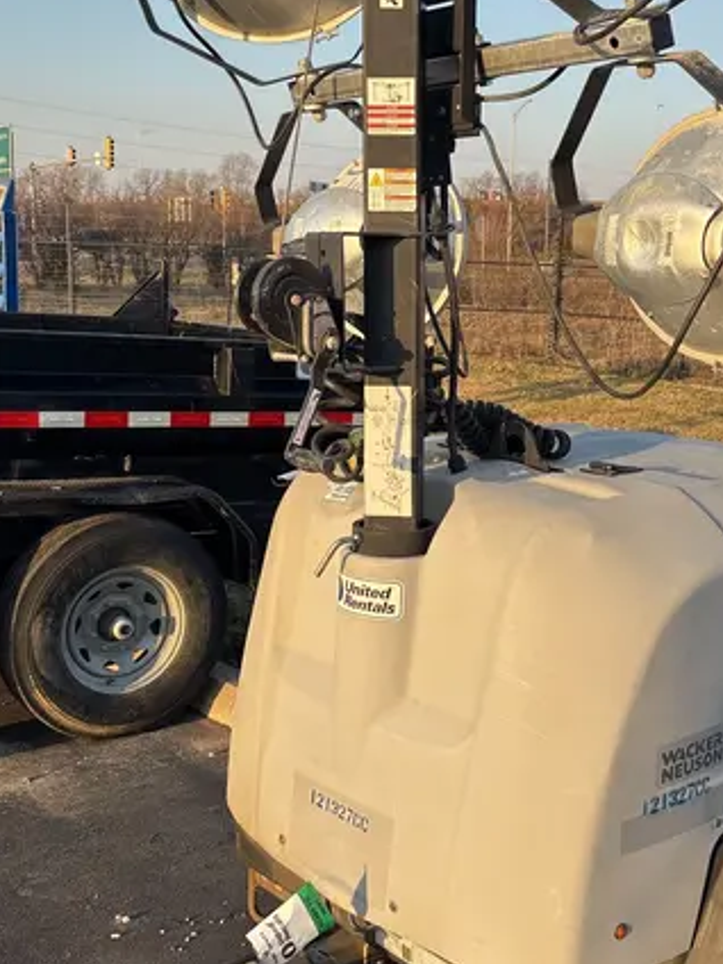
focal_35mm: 45
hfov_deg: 32.0
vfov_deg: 42.1
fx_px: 1253
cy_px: 474
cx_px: 471
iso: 50
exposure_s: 1/1220
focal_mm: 5.96
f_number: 1.6
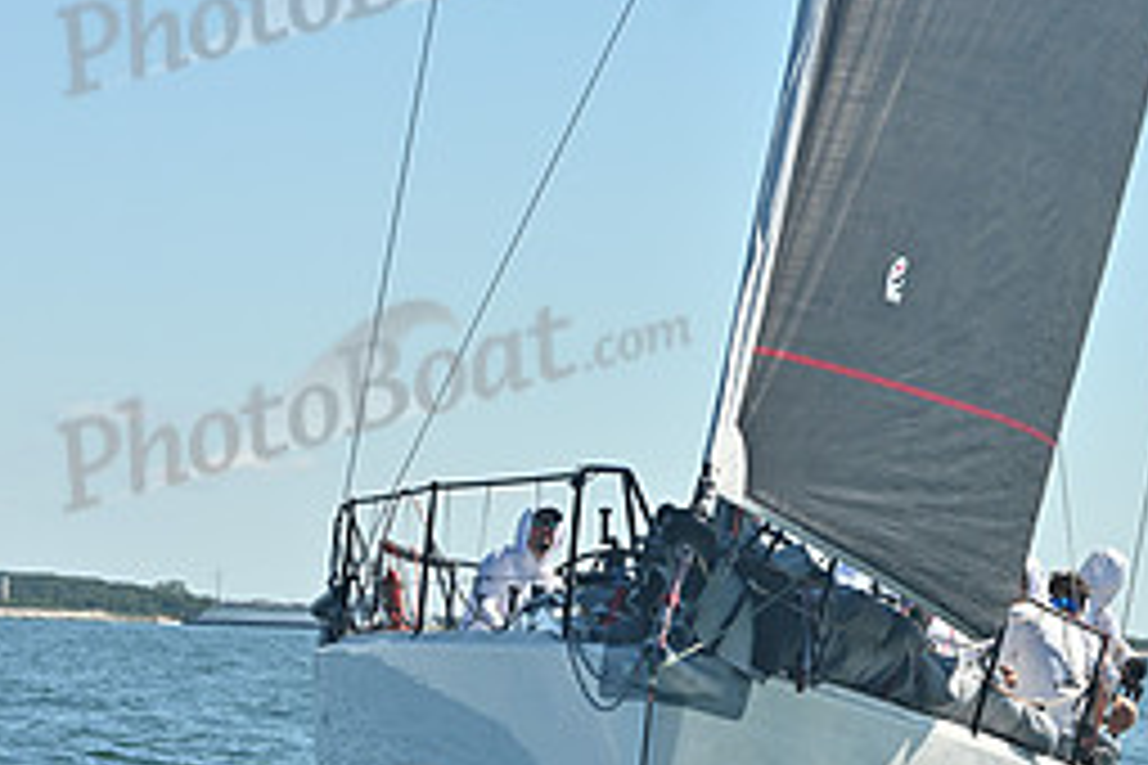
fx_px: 6664
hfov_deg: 9.8
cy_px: 565
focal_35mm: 209
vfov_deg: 6.6
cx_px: 927
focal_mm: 92
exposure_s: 1/1600
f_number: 6.3
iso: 250
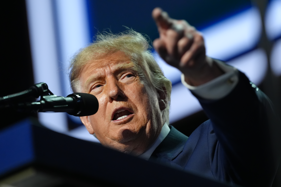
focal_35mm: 300
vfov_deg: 4.6
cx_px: 140
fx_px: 2341
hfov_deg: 6.9
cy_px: 94
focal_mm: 300
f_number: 3.5
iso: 4000
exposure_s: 1/320
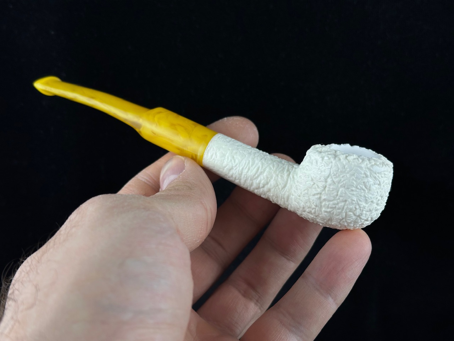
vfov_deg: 30.3
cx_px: 227
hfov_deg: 39.7
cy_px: 170
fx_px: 630
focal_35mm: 48
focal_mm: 6.86
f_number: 1.78
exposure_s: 1/594
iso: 64
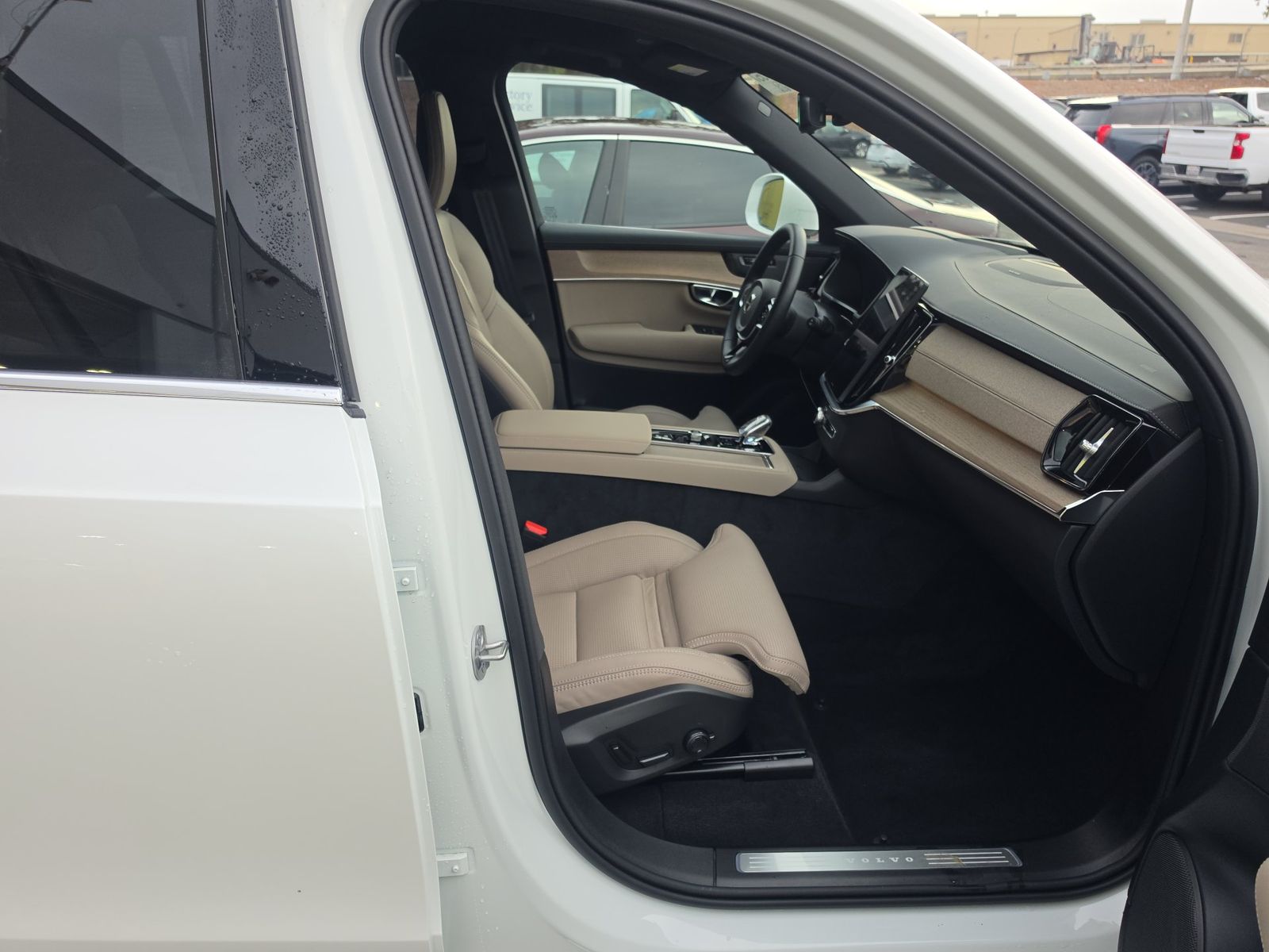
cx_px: 634
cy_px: 476
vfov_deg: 58.9
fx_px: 843
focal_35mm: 23
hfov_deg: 73.9
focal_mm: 6.5
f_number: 1.4
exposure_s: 1/119
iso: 19
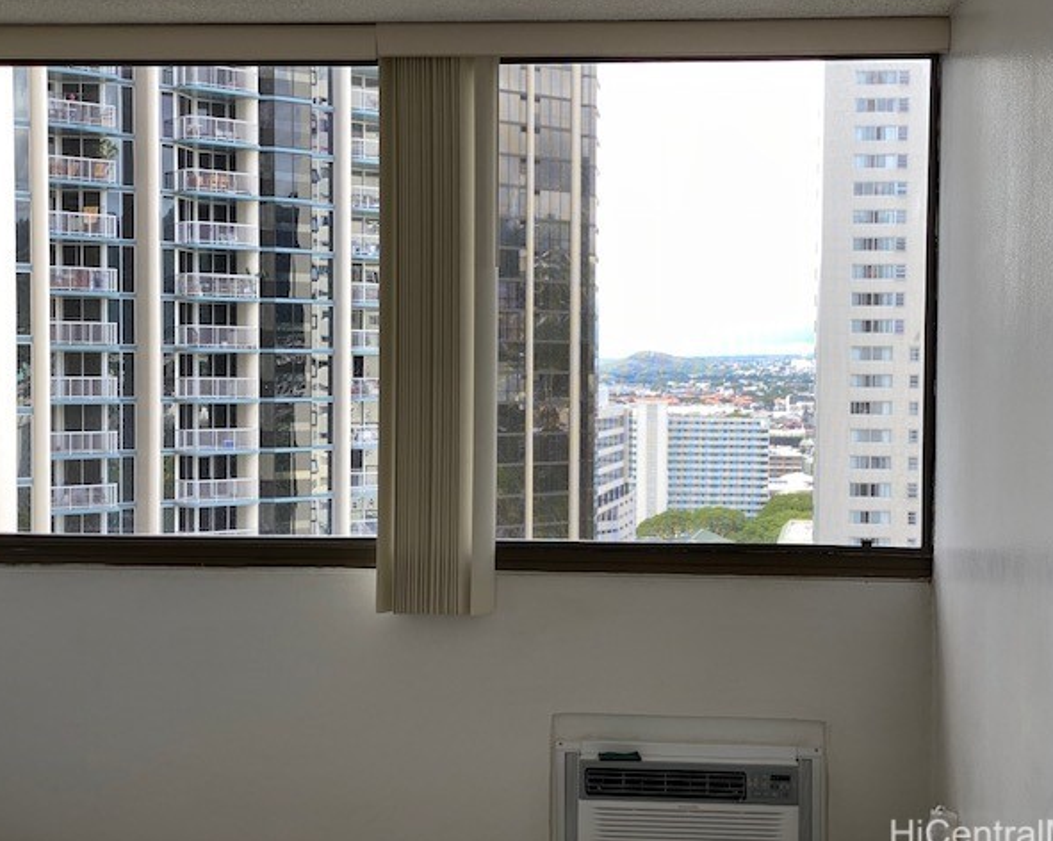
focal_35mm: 55
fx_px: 1713
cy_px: 420
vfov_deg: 27.6
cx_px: 547
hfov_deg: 34.2
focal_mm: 6
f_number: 2
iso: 20
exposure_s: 1/122
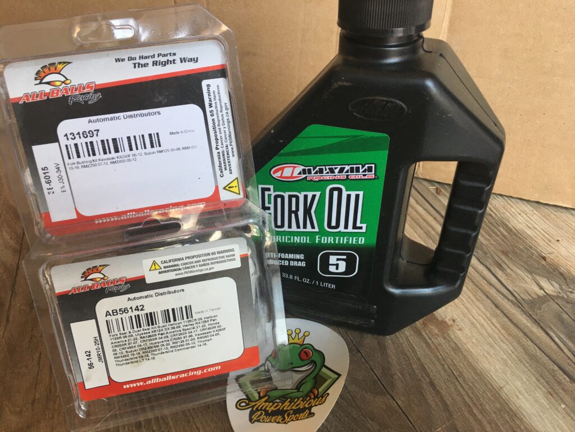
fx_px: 482
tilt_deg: -35.1
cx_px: 288
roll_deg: +0.9
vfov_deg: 48.2
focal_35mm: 29
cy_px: 216
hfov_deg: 61.7
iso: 32
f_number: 2.2
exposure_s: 1/40
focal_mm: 4.15
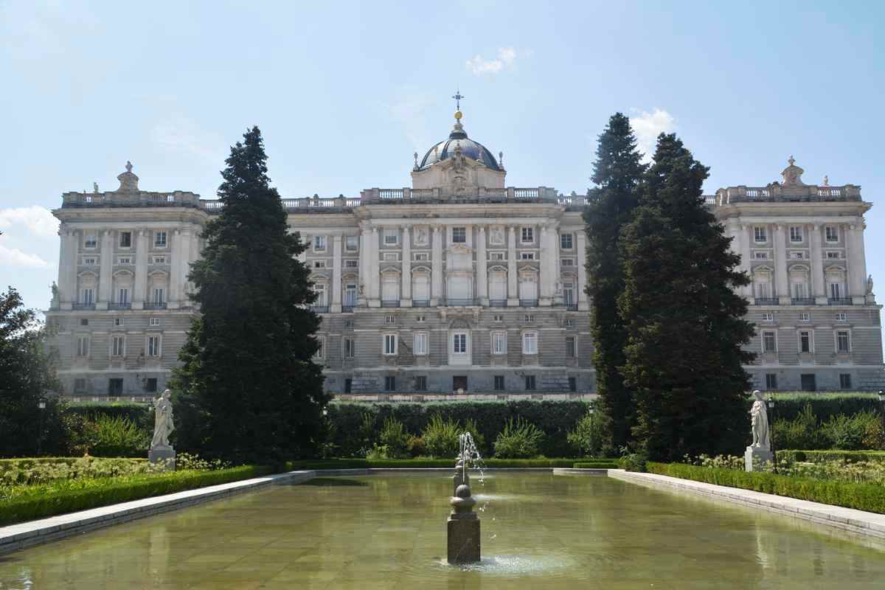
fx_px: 848
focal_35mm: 34
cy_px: 295
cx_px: 442
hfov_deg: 55.1
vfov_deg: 38.4
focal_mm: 23
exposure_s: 1/250
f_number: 9
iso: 100
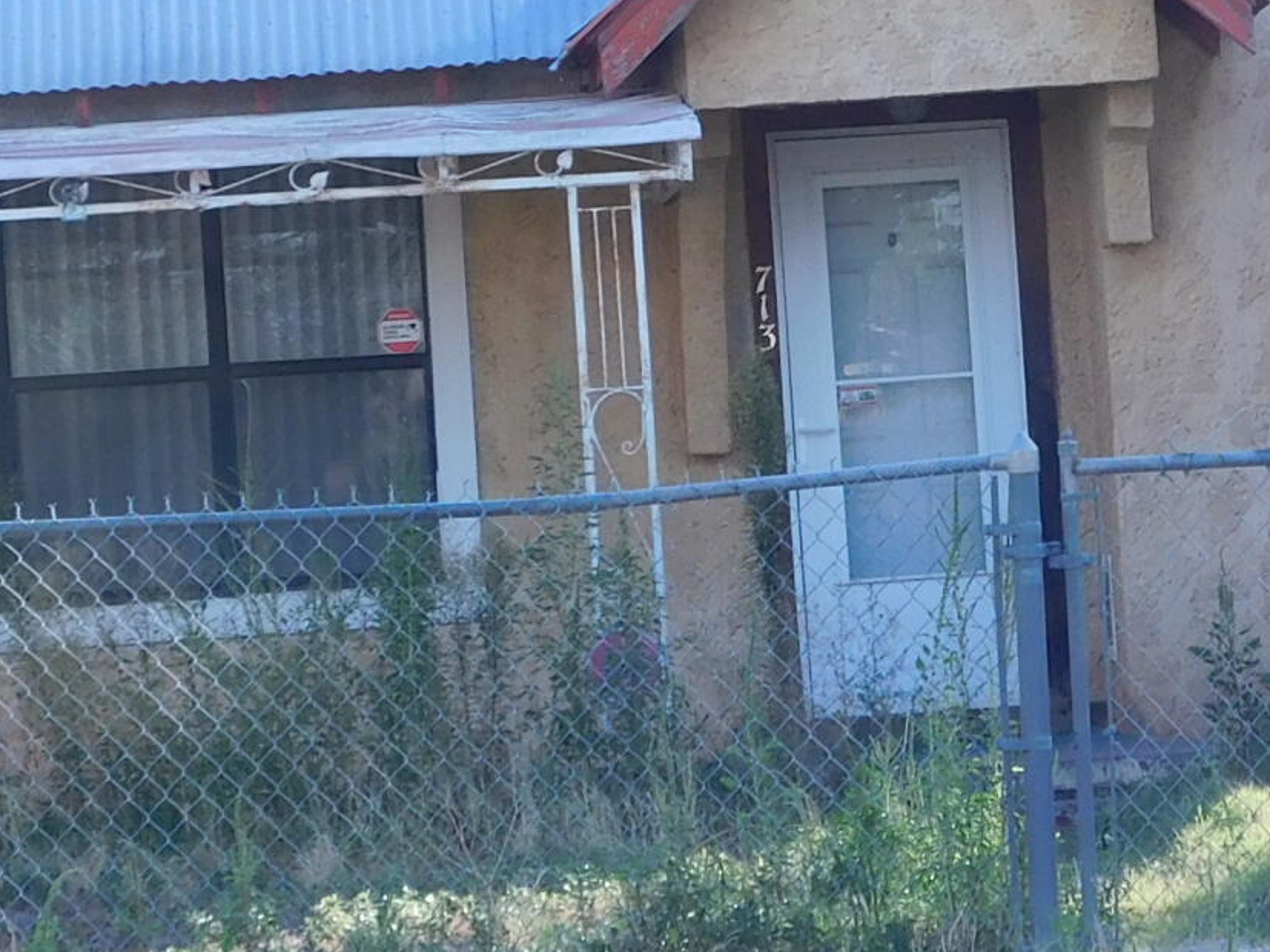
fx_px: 6786
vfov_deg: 8.0
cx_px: 1201
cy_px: 335
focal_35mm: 185
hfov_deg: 10.6
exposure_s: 1/250
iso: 125
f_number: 3.8
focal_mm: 9
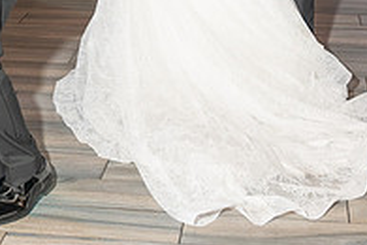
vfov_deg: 12.7
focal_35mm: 104
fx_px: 1060
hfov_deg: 19.6
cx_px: 111
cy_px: -91
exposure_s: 1/200
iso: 500
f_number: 4
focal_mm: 35
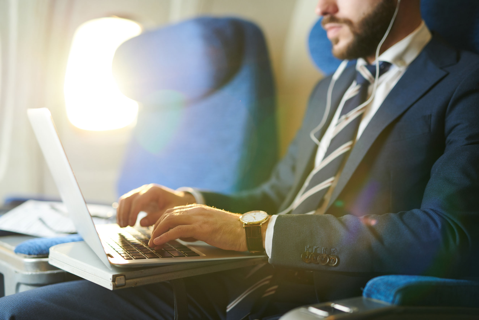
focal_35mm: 50
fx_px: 665
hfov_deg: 39.6
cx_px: 240
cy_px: 160
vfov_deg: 27.0
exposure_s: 1/160
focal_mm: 50
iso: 640
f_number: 2
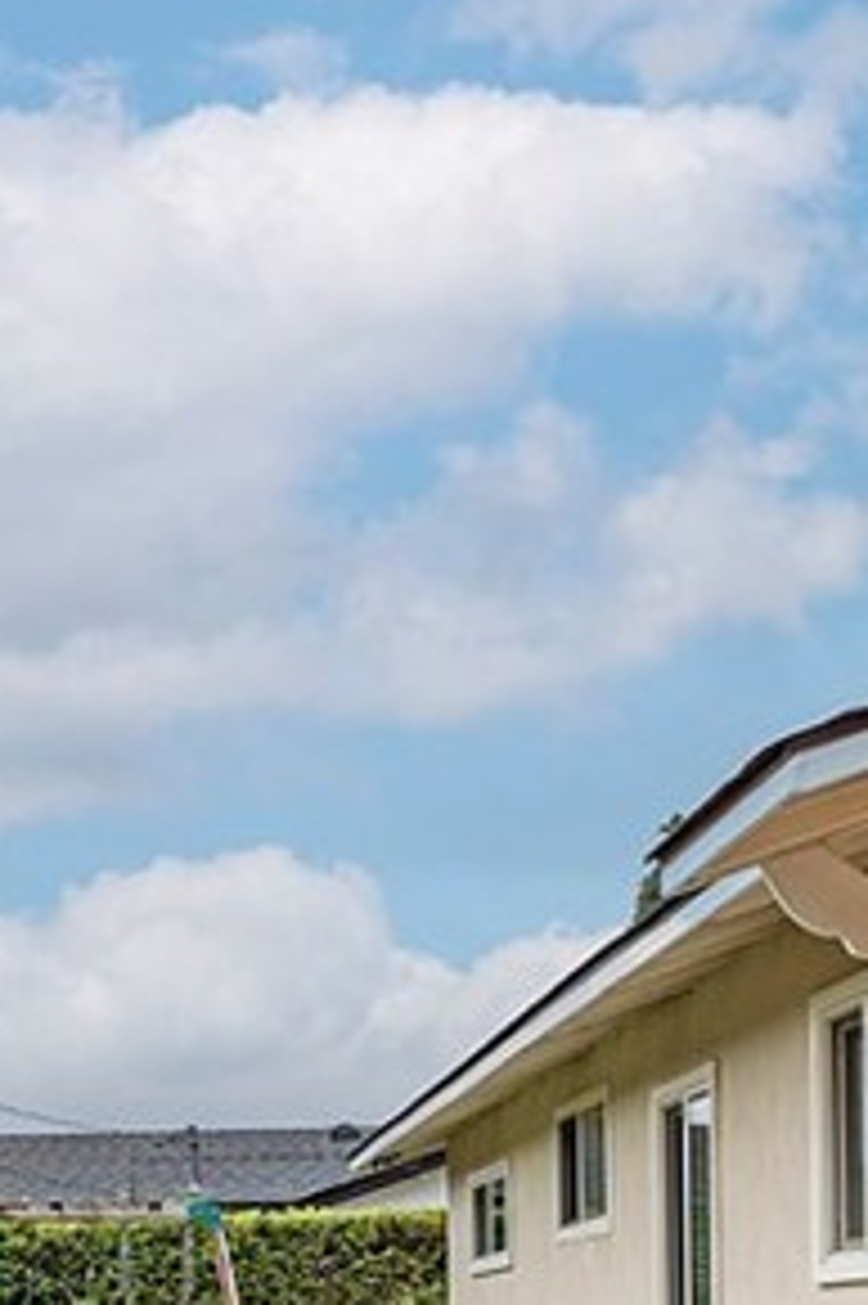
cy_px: 1310
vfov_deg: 30.9
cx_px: -31
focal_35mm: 60
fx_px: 2172
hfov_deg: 21.7
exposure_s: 1/800
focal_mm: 17
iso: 160
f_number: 5.6
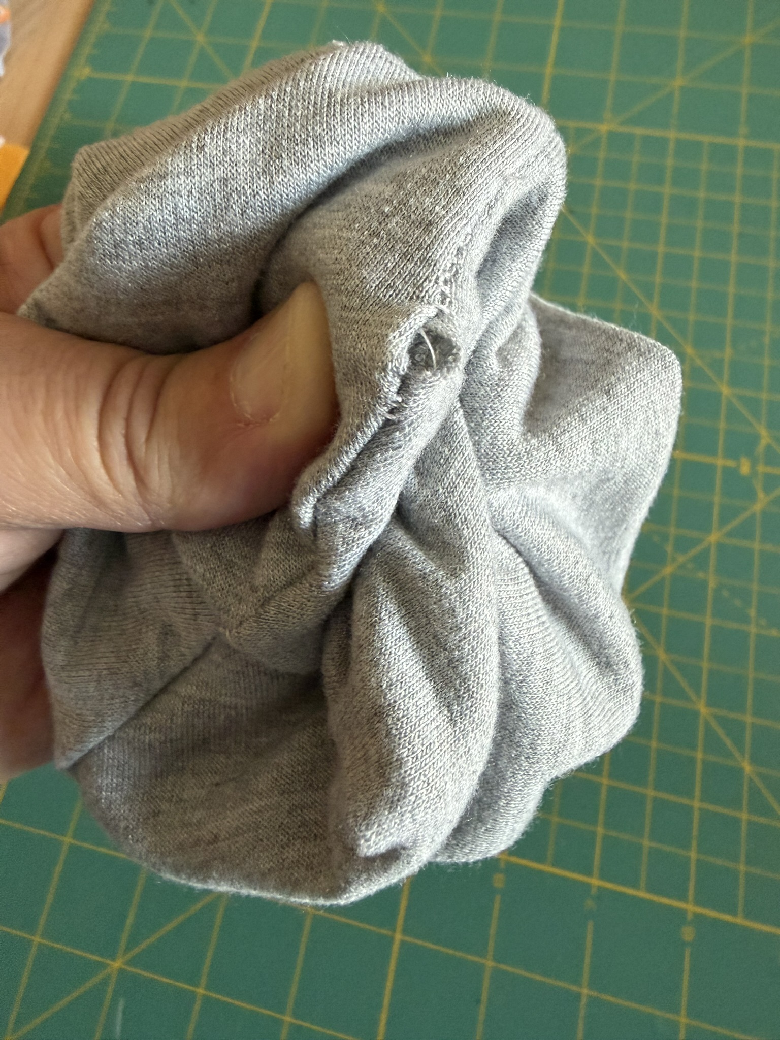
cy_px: 520
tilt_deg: -67.6
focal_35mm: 24
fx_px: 721
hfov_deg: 56.8
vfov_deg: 71.6
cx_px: 390
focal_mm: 2.22
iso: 500
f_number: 2.2
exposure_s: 1/60
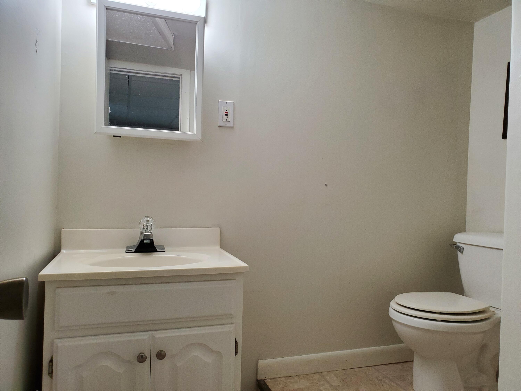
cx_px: 260
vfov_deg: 53.1
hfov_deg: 67.3
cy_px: 196
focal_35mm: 26
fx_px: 391
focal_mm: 4.3
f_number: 2.4
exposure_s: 1/60
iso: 250
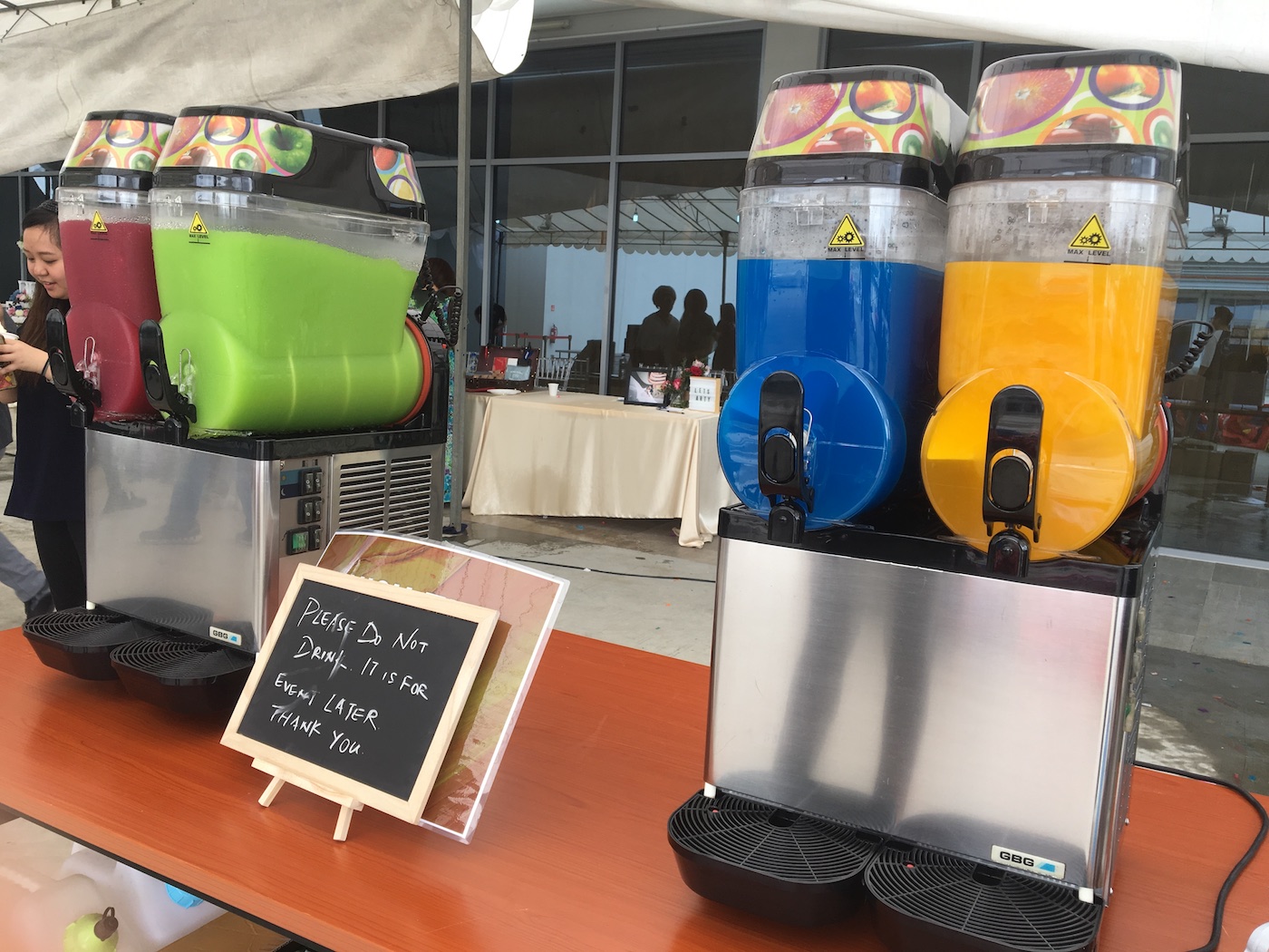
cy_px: 476
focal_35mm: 29
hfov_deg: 61.7
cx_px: 634
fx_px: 1063
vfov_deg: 48.2
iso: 25
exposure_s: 1/160
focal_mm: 4.15
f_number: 2.2
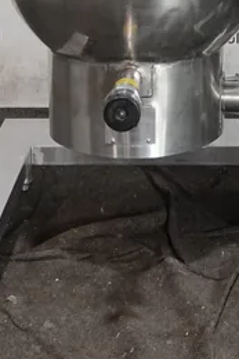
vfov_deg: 19.0
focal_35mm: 101
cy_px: -77
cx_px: 225
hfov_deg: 13.4
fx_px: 1007
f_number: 3.5
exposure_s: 1/40
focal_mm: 13.03
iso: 640
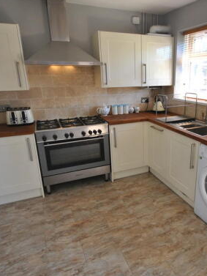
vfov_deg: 69.4
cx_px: 140
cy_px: 139
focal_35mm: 25
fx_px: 199
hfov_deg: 53.7
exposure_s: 1/40
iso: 200
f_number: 4
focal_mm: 10
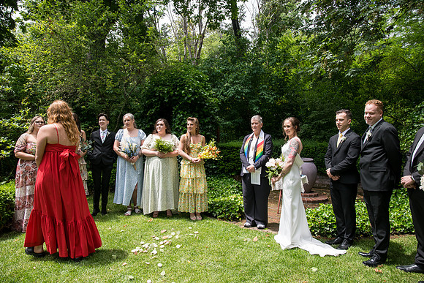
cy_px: 142
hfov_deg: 73.7
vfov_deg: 53.2
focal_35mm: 24
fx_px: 283
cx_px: 212
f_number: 5
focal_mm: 24
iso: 400
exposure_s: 1/400
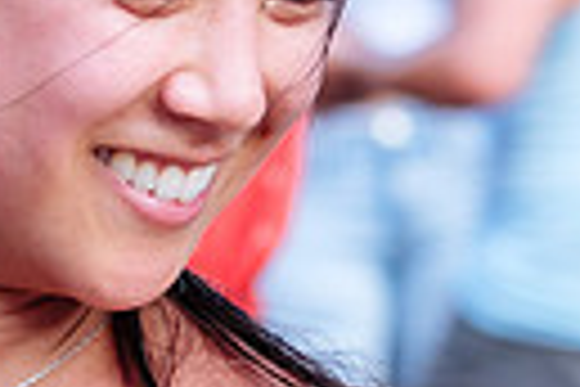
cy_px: 182
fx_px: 5445
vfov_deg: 4.1
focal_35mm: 338
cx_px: 373
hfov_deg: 6.1
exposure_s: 1/250
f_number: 2.8
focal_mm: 50
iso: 200
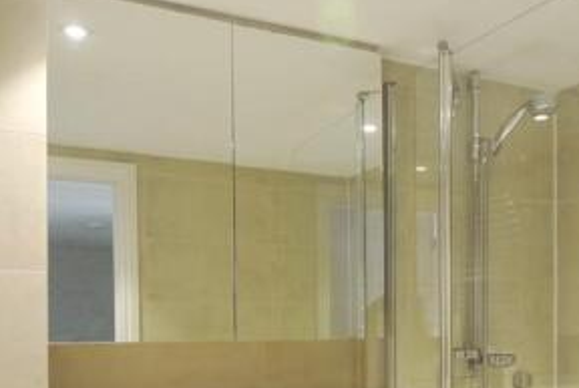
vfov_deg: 30.3
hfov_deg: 45.0
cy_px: 331
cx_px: 364
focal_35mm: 43
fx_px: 693
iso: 400
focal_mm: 7.1
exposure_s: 1/50
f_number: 3.8
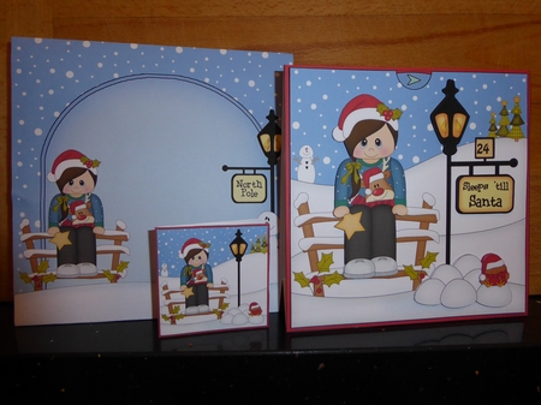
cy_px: 202
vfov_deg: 54.8
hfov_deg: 69.4
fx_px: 391
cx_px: 270
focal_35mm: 25
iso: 250
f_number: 3.3
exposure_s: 1/60
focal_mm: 4.3
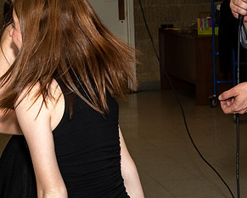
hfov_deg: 13.5
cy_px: 62
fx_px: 1031
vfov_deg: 10.9
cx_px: 232
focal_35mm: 141
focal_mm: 38
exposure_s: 1/250
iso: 640
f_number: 7.1
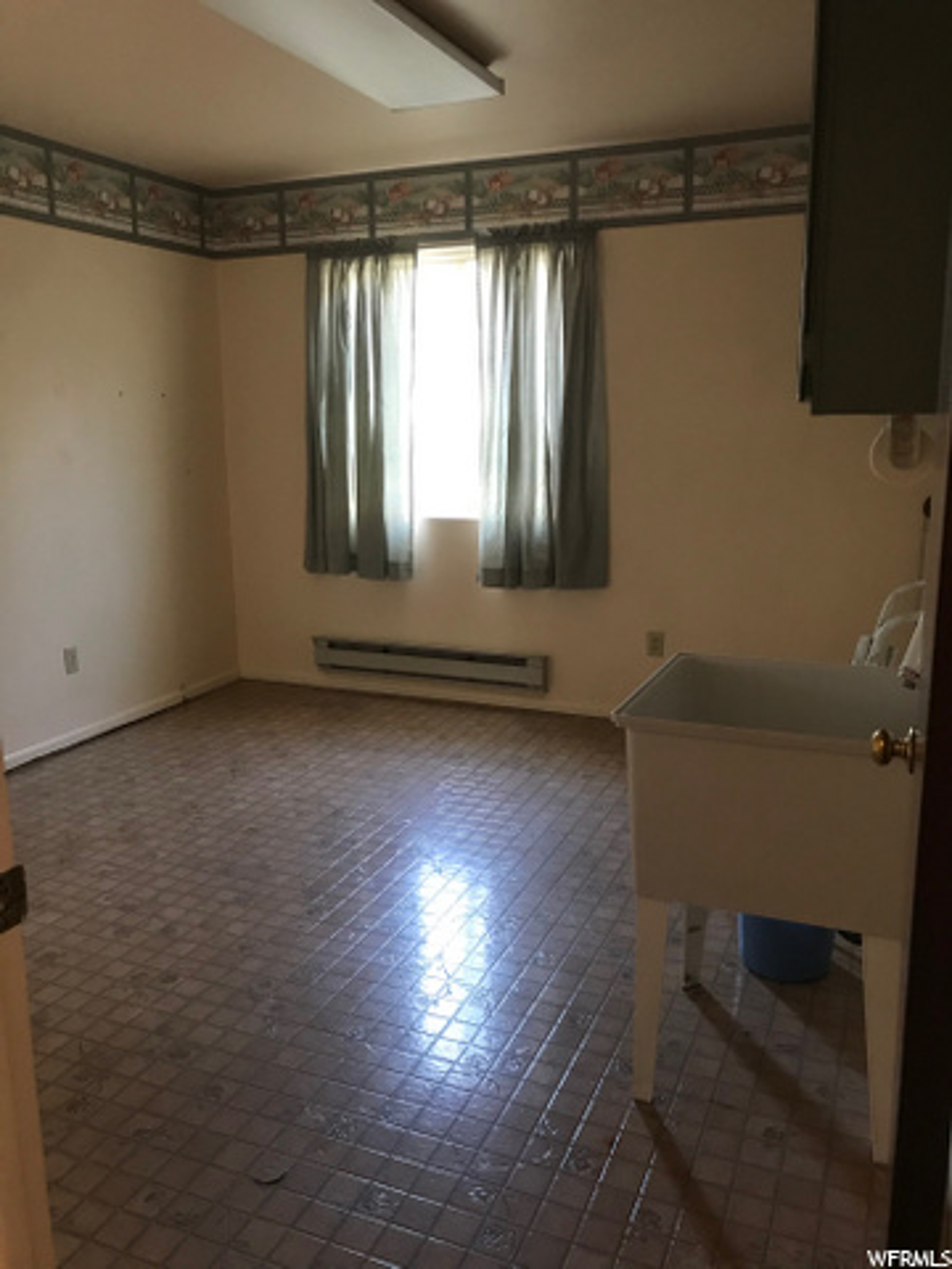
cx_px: 476
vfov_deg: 63.4
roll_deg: +0.4
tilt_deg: -10.0
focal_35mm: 28
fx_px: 1027
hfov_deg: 49.7
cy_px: 634
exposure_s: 1/15
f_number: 1.8
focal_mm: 3.99
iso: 100
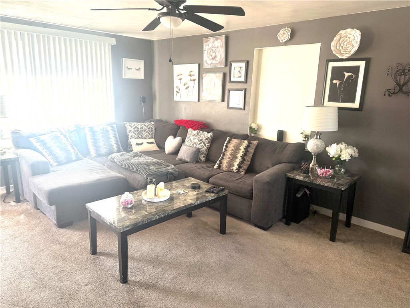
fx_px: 284
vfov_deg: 56.8
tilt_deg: -13.2
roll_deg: -1.6
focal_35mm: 24
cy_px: 154
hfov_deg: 71.6
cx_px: 205
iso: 200
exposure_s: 1/128
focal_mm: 6.76
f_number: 1.78
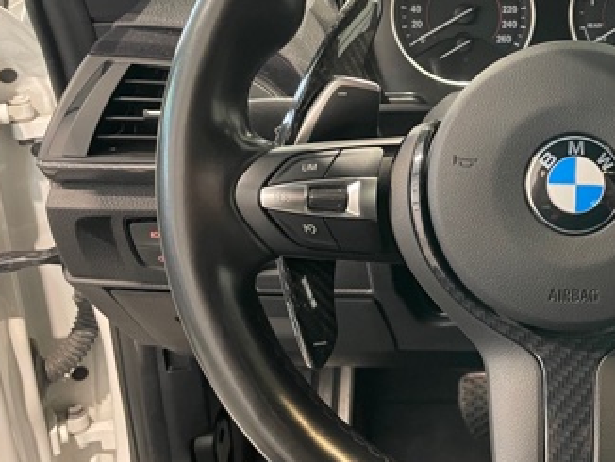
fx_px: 907
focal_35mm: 51
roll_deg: -0.8
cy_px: 147
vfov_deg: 28.4
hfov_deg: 34.9
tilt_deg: -20.9
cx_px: 575
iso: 500
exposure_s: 1/29
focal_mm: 4.2
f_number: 1.6
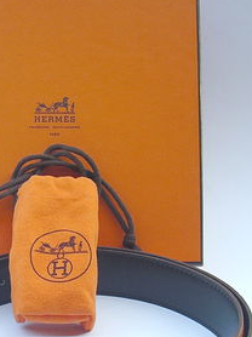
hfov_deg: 22.6
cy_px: 239
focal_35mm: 64
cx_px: 48
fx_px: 622
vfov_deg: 30.0
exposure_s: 1/80
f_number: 2.8
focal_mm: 5.7
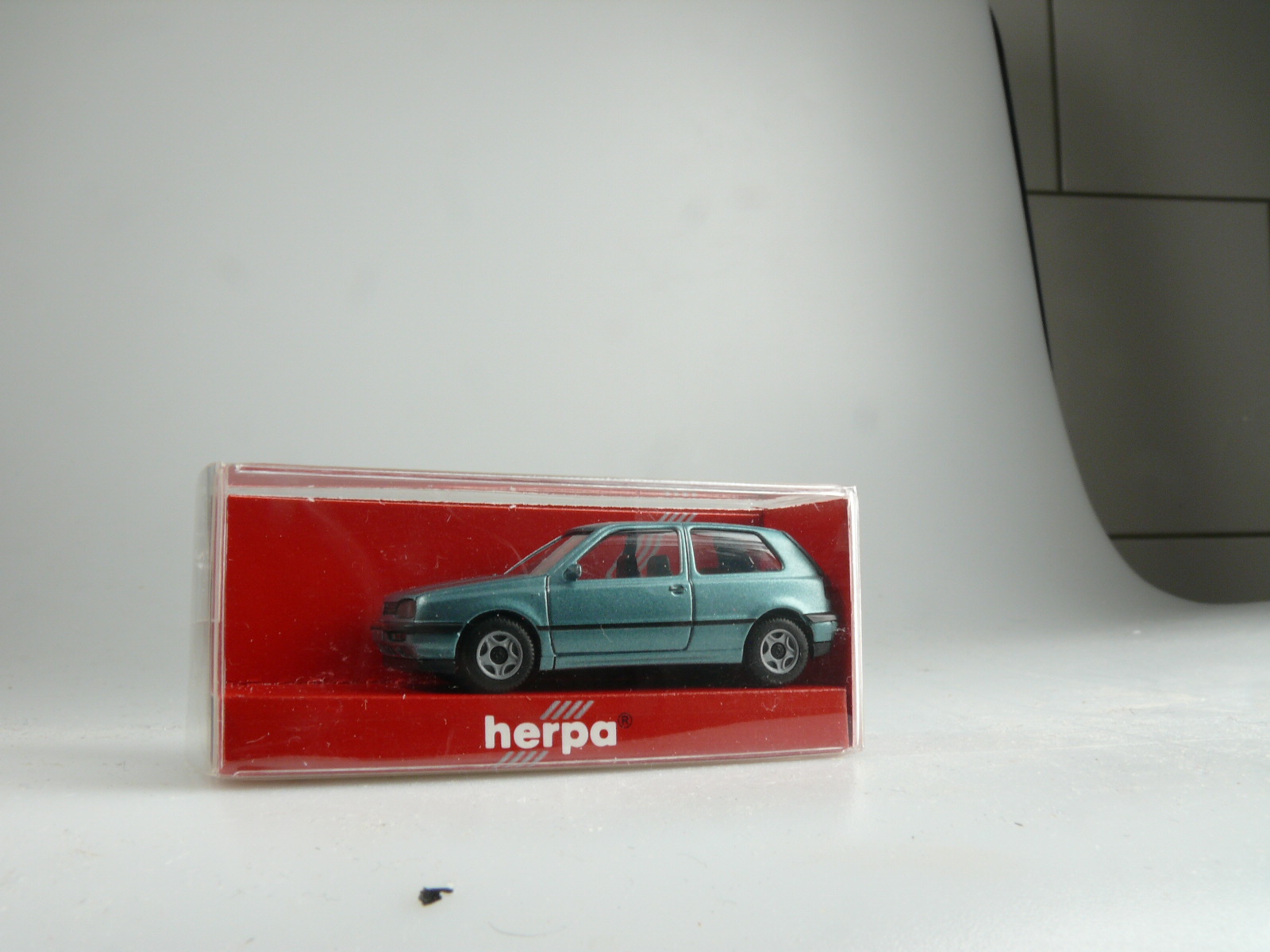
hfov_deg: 52.6
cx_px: 635
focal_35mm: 35
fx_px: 1284
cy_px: 476
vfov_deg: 40.7
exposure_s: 1/8
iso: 100
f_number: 10
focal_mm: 7.5
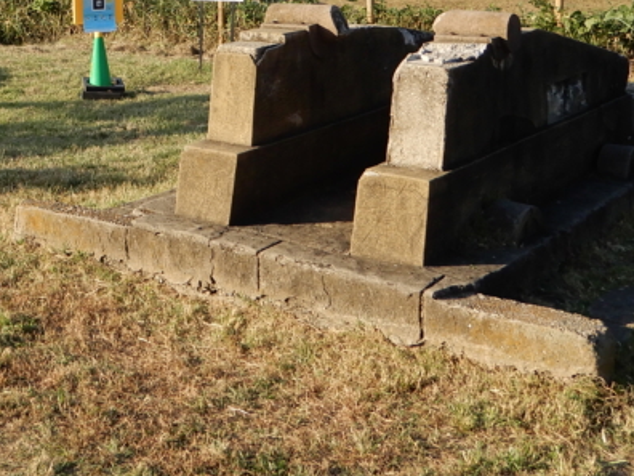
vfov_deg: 22.8
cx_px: 138
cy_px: 5
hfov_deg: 30.5
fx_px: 1136
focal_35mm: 62
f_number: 3.4
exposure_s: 1/400
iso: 80
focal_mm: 4.3
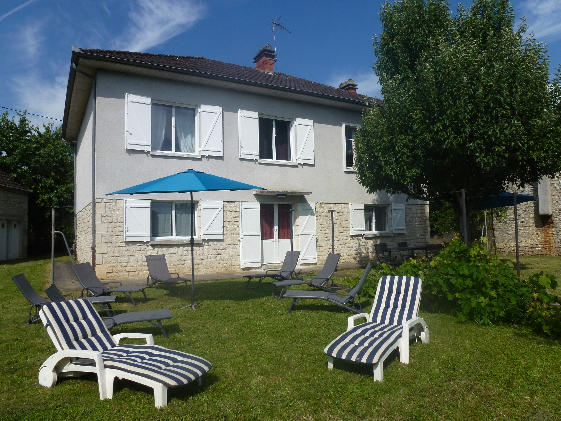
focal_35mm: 24
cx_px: 280
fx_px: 389
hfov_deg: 71.6
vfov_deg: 56.8
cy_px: 210
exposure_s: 1/1300
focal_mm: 4.3
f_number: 4
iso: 100
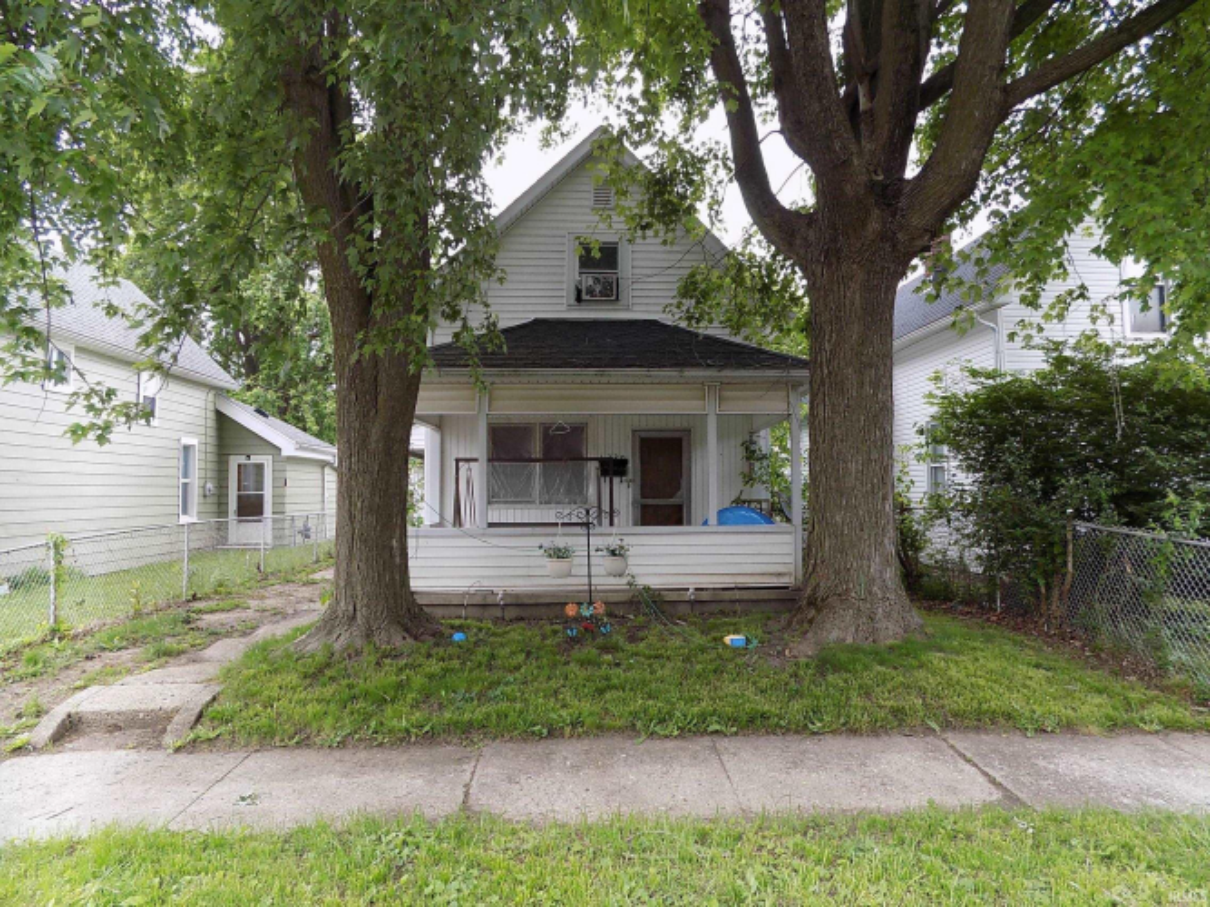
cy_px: 454
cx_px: 605
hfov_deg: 73.9
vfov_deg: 58.9
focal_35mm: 23
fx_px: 804
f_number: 3.1
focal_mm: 4
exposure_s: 1/40
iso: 80
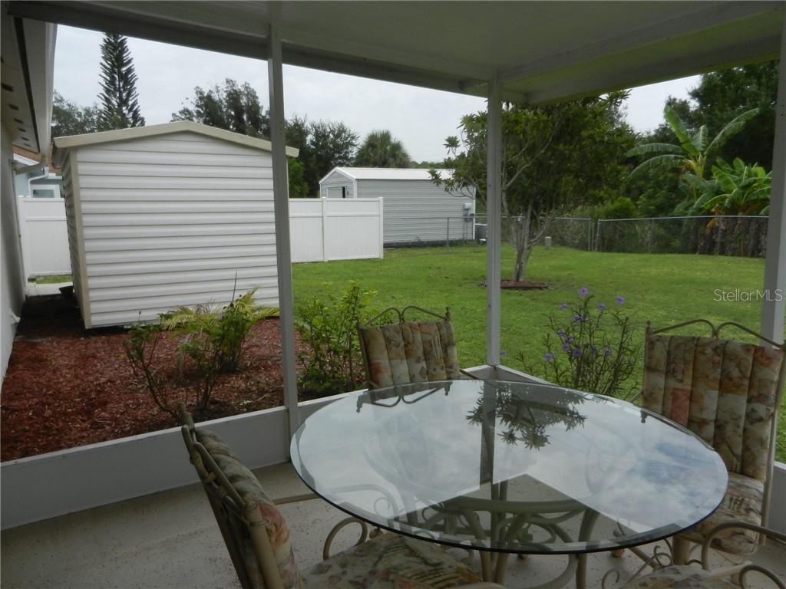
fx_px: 568
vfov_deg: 54.9
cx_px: 393
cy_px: 294
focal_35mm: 25
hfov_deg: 69.4
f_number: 3.5
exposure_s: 1/1000
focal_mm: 4.5
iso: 160
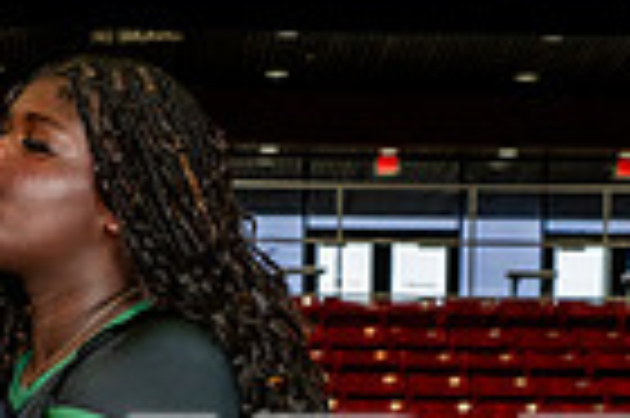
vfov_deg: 7.8
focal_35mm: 167
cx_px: 162
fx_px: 2919
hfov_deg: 12.3
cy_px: 872
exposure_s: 1/200
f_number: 7.1
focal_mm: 52
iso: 800
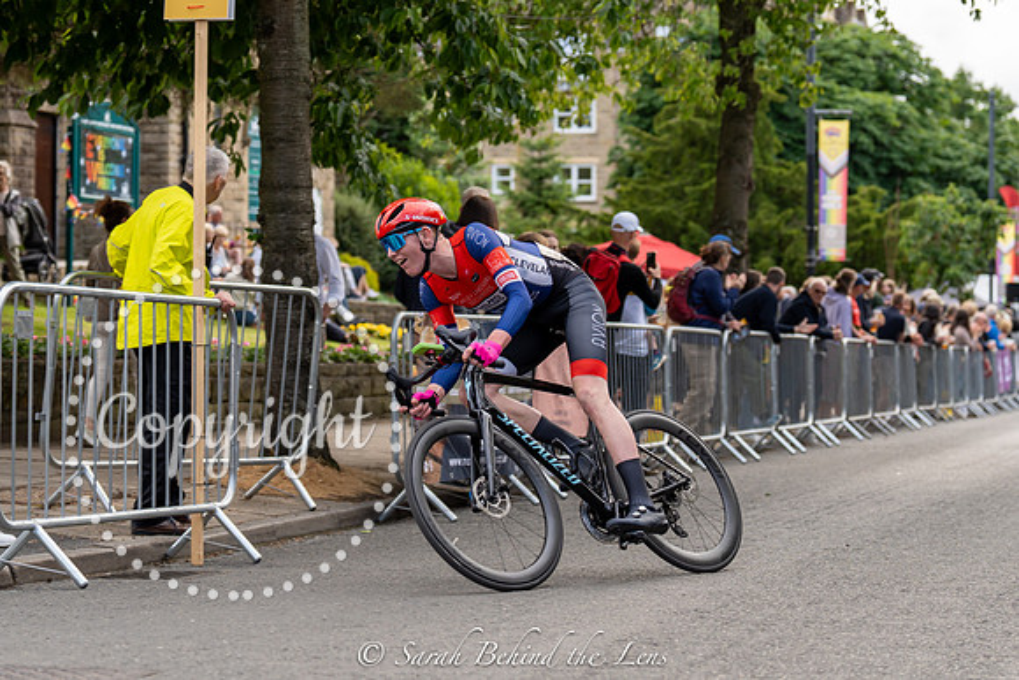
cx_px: 444
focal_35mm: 91
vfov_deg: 15.0
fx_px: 2585
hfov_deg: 22.3
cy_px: 282
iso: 400
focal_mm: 70
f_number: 3.2
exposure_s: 1/1000
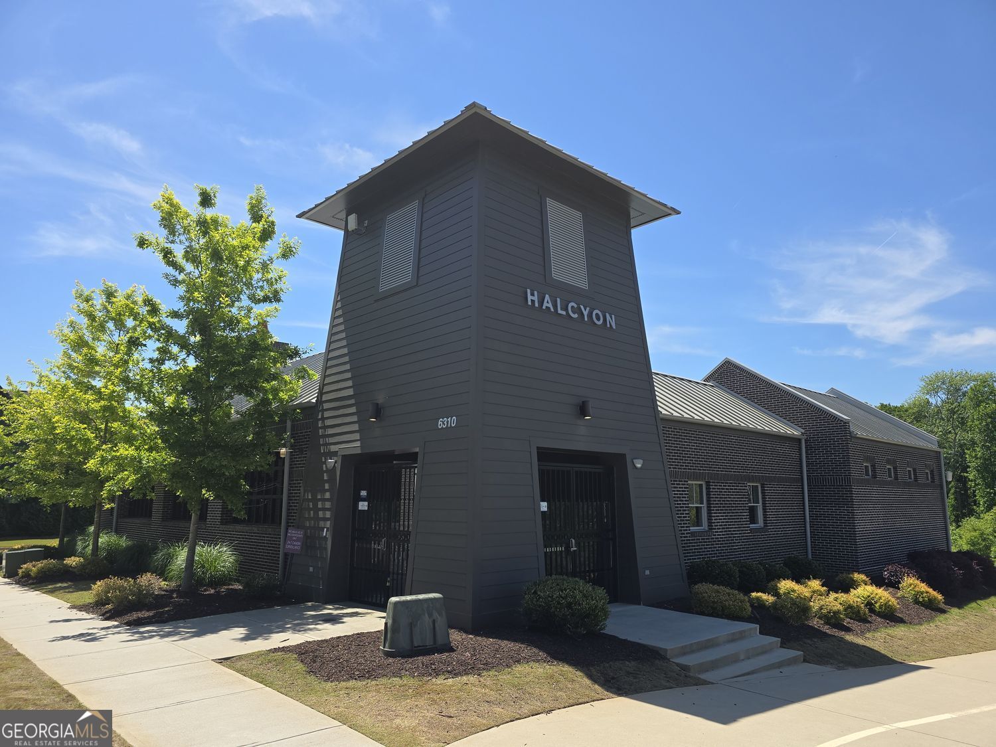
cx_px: 498
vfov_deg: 58.9
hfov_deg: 73.9
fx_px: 662
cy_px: 374
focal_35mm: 23
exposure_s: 1/659
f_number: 1.7
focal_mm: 6.3
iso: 12
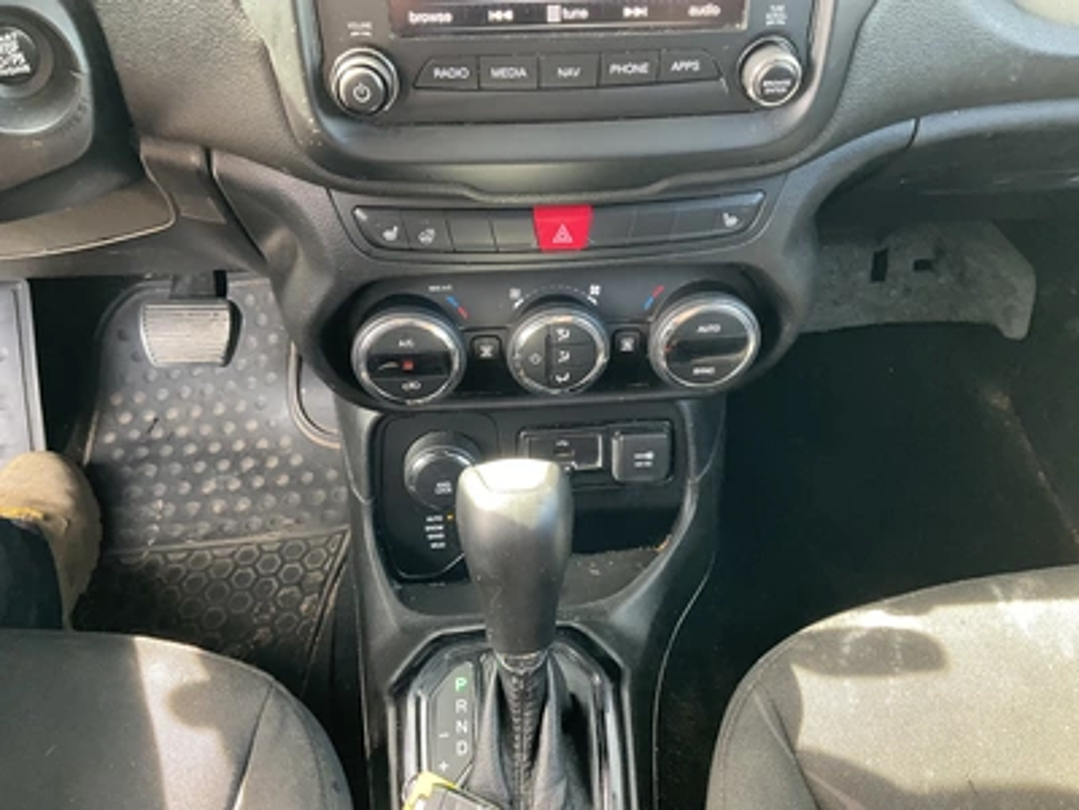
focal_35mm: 29
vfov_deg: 48.2
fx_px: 904
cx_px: 540
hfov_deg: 61.7
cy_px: 405
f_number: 1.8
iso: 160
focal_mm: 3
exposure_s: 1/60
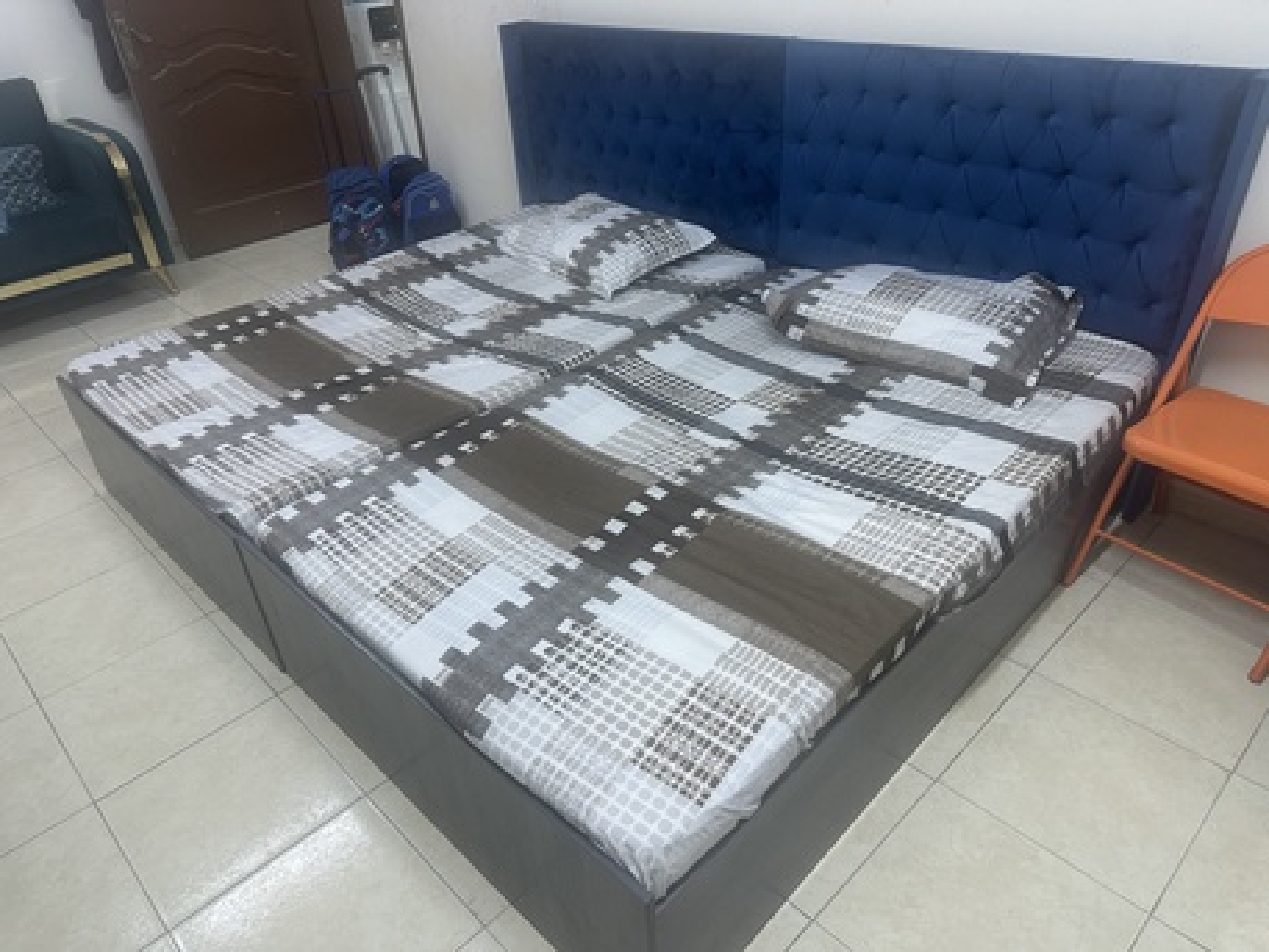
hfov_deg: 71.6
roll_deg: +4.4
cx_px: 634
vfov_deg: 56.8
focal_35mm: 24
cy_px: 476
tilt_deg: -32.6
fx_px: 880
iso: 200
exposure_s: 1/60
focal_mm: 6.86
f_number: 1.78
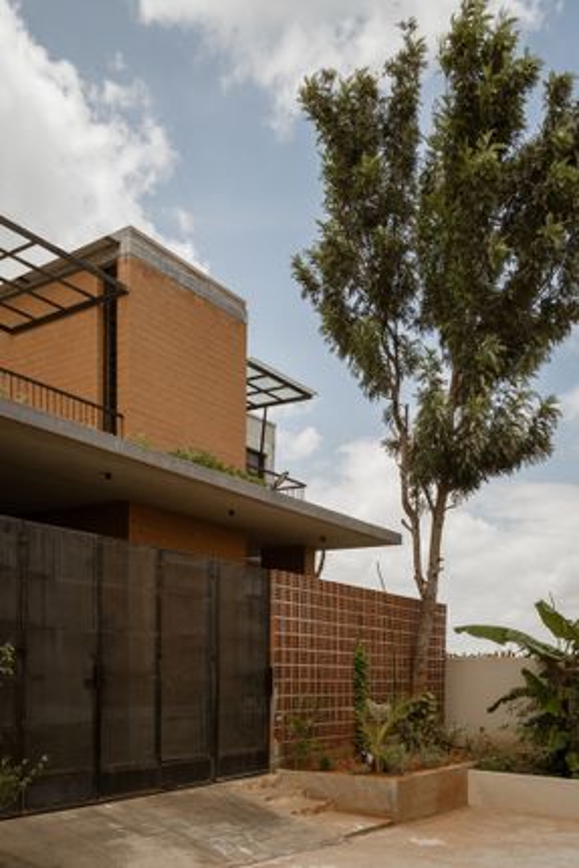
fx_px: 771
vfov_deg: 58.7
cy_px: 434
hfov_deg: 41.1
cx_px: 290
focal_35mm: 32
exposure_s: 1/60
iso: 100
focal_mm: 32
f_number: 8
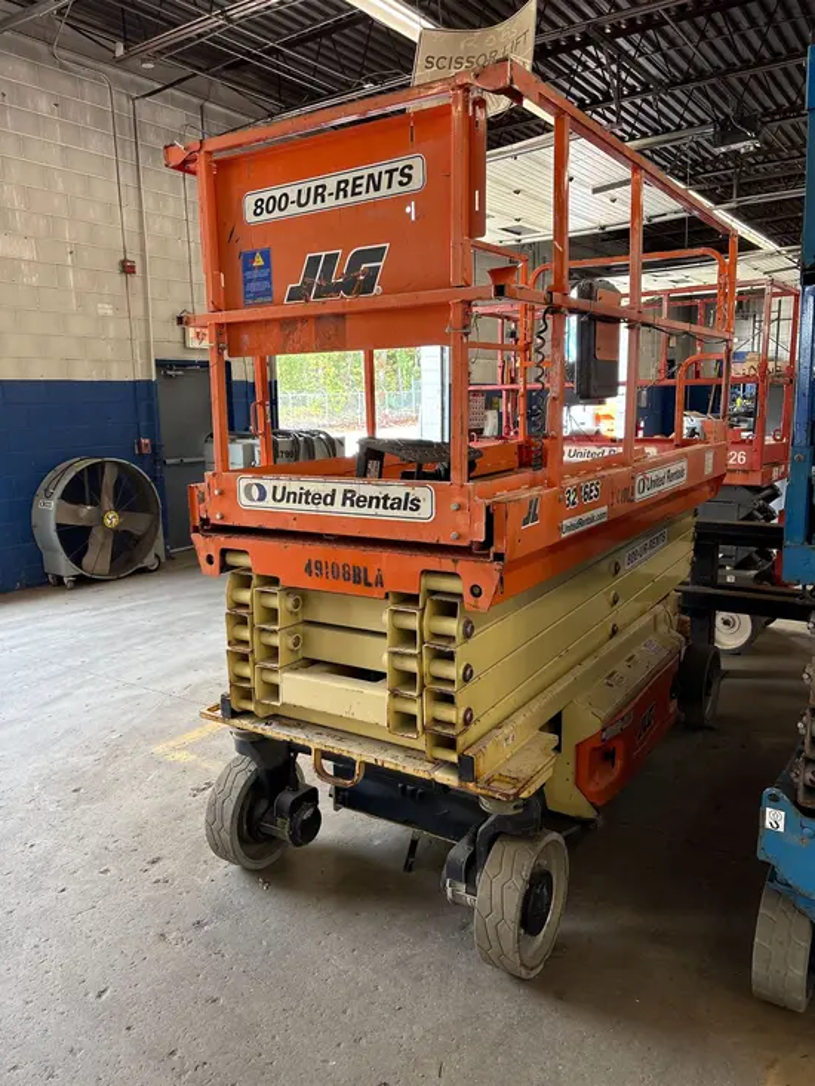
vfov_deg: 67.3
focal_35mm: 26
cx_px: 408
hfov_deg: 53.1
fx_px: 816
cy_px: 543
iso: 125
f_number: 1.6
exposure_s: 1/73
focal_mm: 5.96
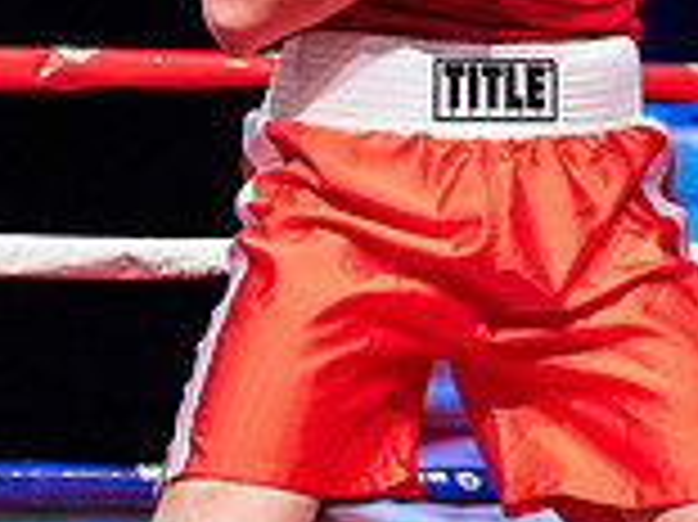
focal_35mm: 267
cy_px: -34
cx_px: 1157
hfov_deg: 7.3
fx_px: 5380
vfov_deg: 5.5
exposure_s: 1/1000
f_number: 3.2
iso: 4000
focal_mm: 74
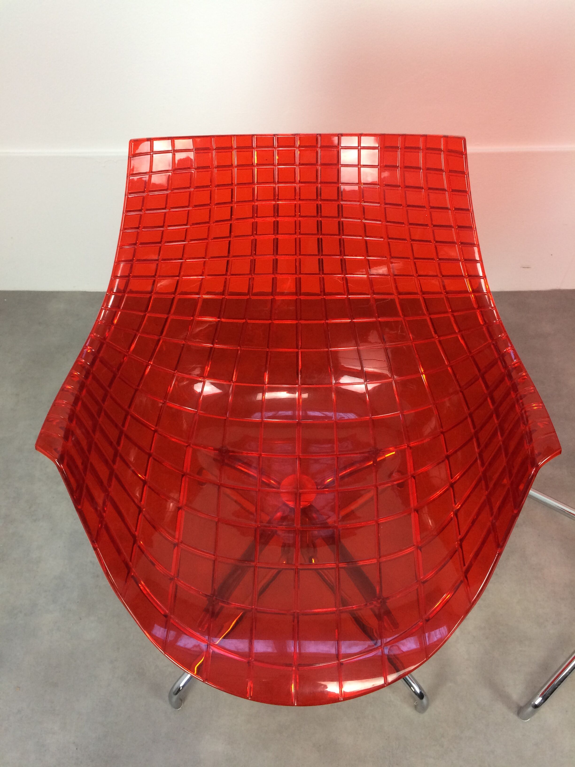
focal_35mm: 29
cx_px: 288
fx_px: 642
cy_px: 384
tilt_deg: -57.5
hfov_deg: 48.2
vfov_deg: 61.7
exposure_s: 1/33
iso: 80
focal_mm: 4.15
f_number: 2.2
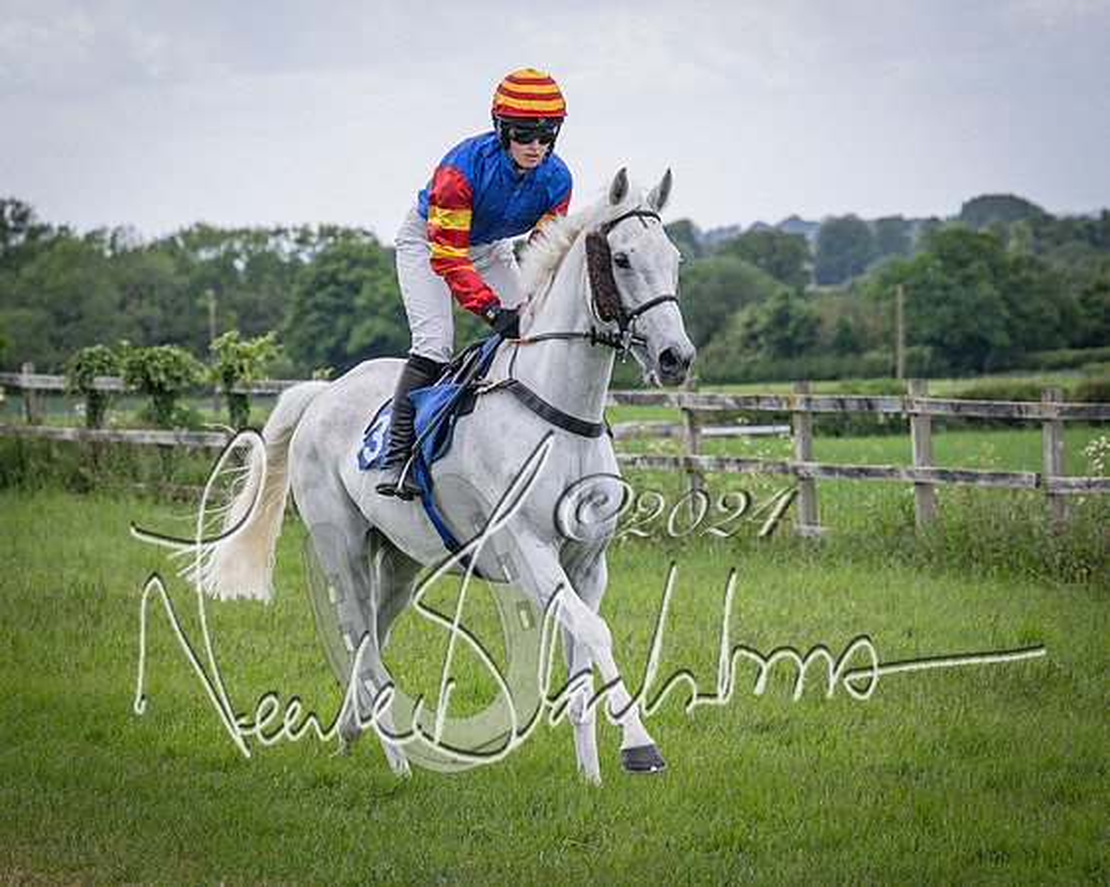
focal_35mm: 224
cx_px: 502
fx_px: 7353
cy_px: 509
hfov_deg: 8.6
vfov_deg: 6.9
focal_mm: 85
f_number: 4
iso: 400
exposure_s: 1/3200
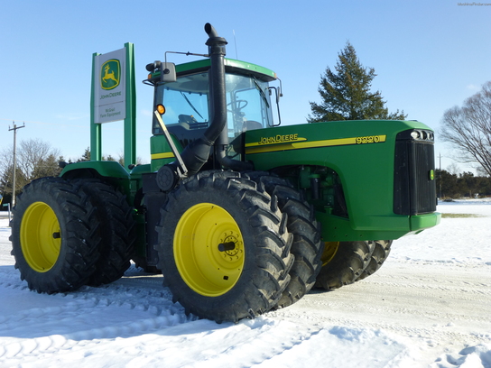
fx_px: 511
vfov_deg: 39.7
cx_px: 246
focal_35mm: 36
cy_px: 184
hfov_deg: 51.4
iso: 100
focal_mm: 6.5
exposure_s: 1/800
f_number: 3.6
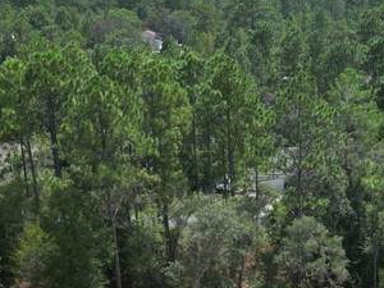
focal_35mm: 82
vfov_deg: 16.7
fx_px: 910
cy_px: 401
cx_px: 347
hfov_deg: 23.2
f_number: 1.7
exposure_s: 1/3200
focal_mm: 6.72
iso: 200
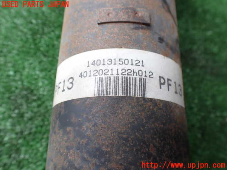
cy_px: 85
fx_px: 197
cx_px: 114
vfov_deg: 46.8
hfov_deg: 60.0
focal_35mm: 30
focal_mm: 5.4
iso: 100
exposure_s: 1/160
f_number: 3.2
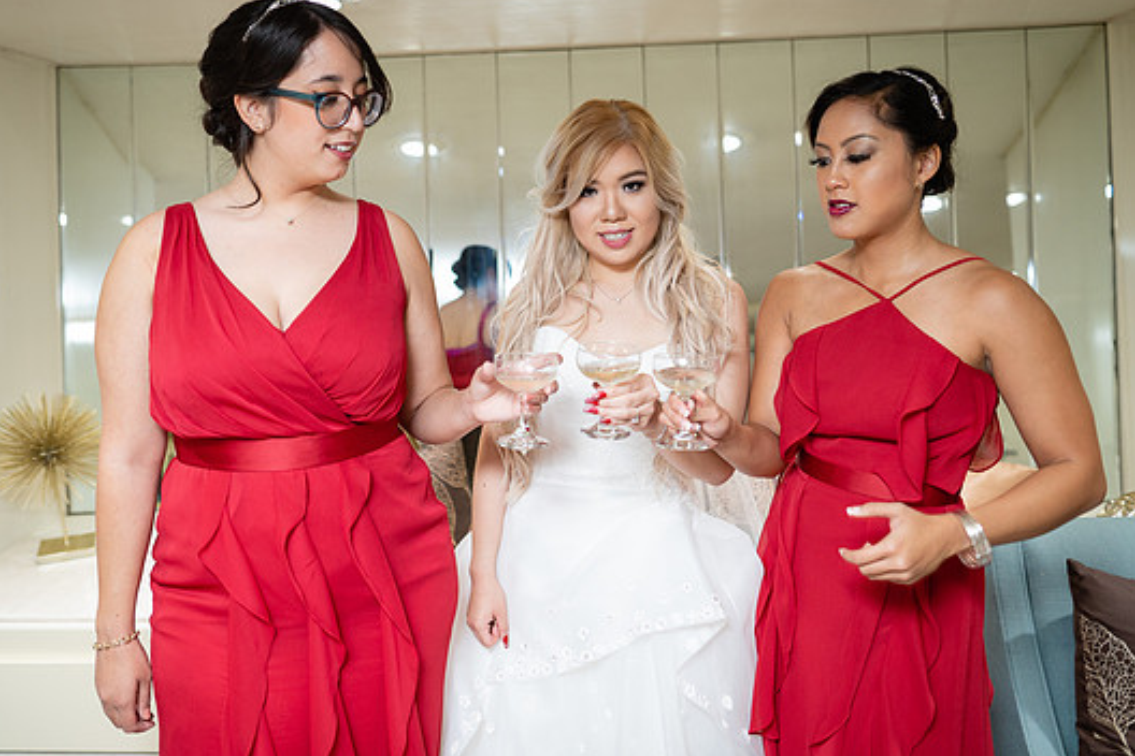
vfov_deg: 47.9
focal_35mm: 27
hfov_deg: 67.3
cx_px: 535
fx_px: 851
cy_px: 365
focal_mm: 24
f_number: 1.8
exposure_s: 1/200
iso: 500
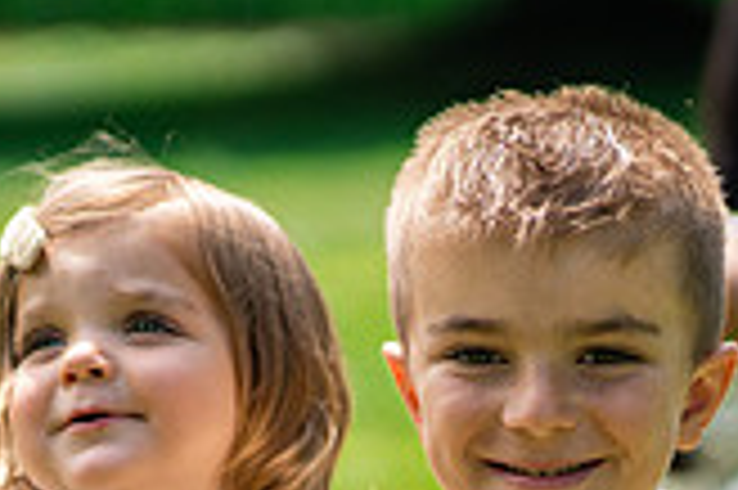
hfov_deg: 6.8
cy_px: 465
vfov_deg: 4.6
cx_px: 549
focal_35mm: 301
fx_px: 6164
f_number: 2
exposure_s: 1/6400
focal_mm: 85
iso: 400
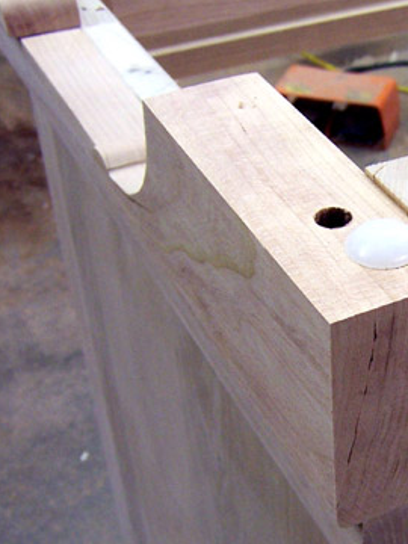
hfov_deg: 21.5
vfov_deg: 29.2
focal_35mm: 66
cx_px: 405
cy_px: 363
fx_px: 1037
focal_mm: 5.5
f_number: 3.4
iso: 140
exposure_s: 1/8
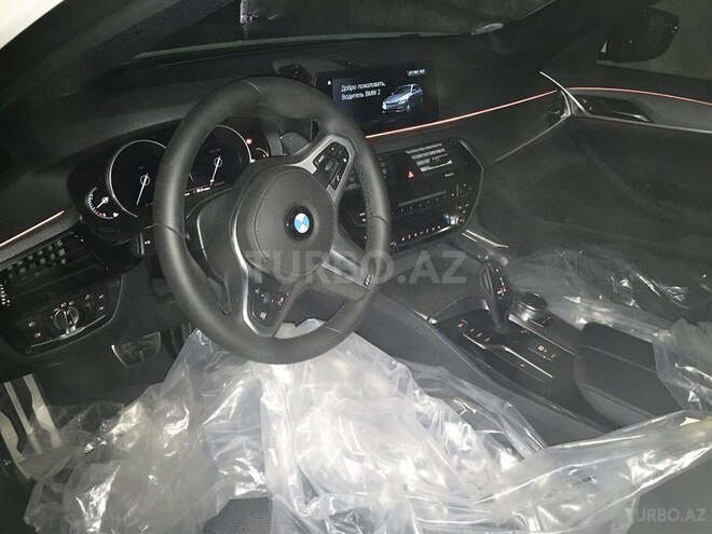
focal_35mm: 29
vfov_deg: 48.2
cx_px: 356
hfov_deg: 61.7
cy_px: 267
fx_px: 596
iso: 250
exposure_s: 1/17
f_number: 2.2
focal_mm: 4.15
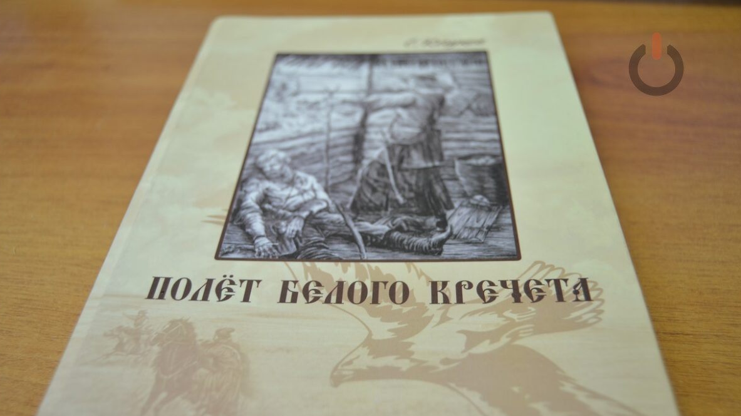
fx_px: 688
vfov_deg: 33.7
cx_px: 367
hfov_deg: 56.6
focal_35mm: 35
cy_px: 229
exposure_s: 1/50
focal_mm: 22
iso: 200
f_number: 3.5
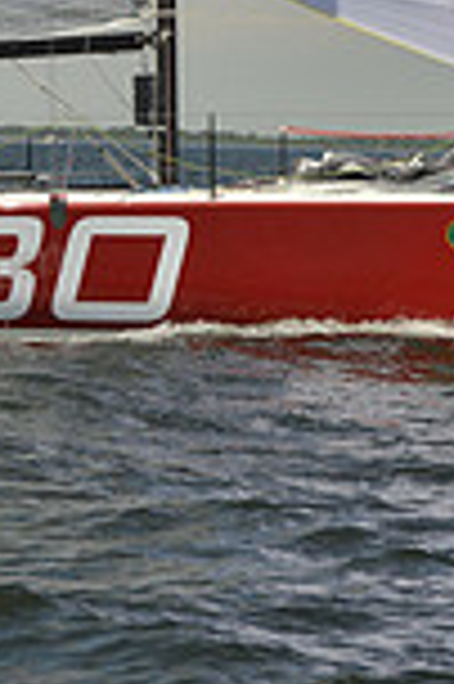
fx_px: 5062
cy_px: 25
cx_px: 301
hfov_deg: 5.1
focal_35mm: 267
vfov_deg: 7.7
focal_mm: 70
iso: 280
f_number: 10
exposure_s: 1/1600
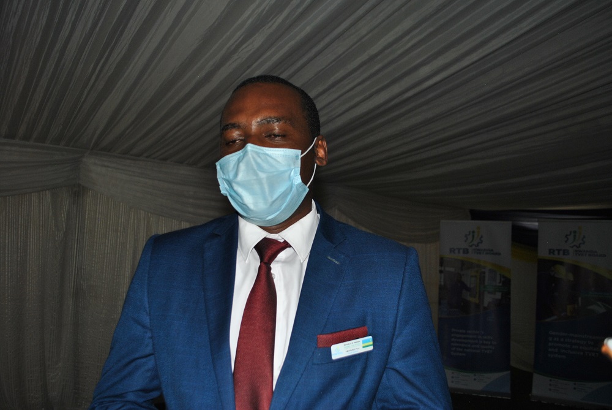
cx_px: 306
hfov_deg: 57.2
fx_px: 562
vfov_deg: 40.1
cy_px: 205
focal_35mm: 33
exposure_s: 1/60
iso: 200
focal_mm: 22
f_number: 3.8
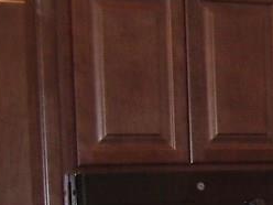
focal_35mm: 157
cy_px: 344
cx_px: 459
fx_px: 1238
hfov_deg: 11.8
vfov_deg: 9.1
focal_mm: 5.8
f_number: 2.6
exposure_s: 1/15
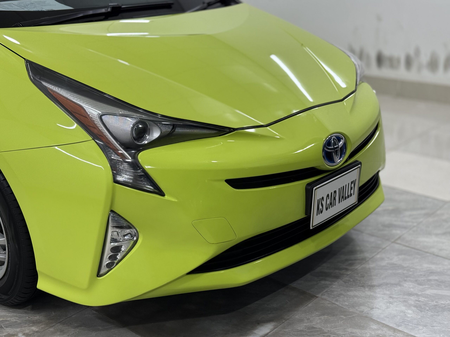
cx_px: 225
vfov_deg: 30.3
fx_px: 624
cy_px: 168
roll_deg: +0.4
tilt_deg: -20.0
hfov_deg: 39.7
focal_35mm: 48
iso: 100
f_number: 1.78
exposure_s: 1/200
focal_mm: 6.76
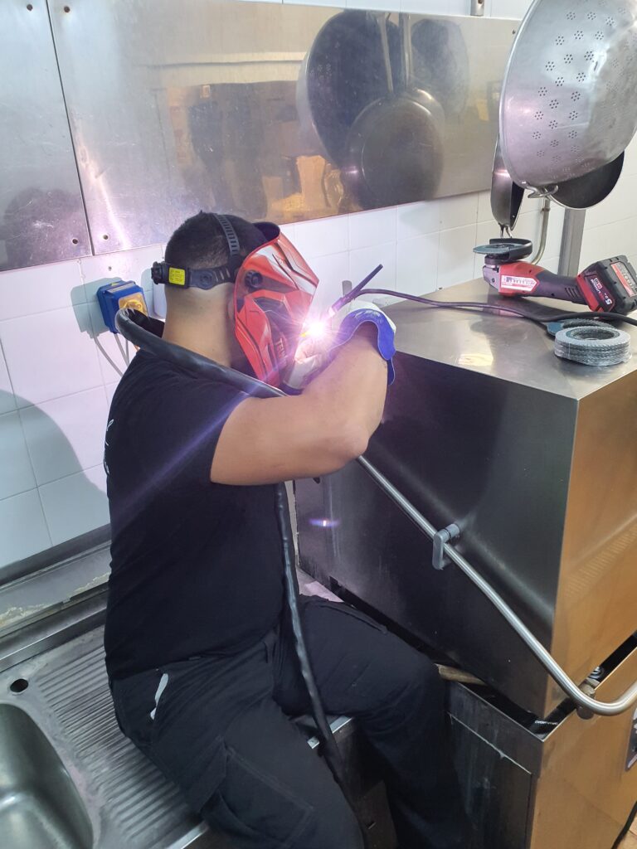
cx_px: 318
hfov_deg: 53.1
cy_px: 424
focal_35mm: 26
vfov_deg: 67.3
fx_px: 638
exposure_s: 1/50
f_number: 2.4
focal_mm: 4.3
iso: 320
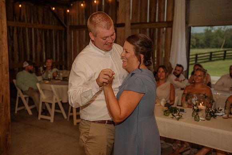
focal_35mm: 46
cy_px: 78
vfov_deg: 29.2
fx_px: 296
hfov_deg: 42.8
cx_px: 116
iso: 320
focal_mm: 46
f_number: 4
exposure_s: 1/200
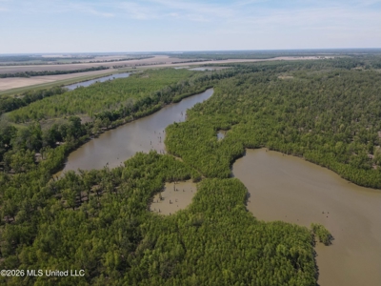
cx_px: 190
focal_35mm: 24
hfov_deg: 71.6
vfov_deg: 56.8
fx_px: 264
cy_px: 143
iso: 100
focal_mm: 4.5
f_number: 2.8
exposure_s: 1/640
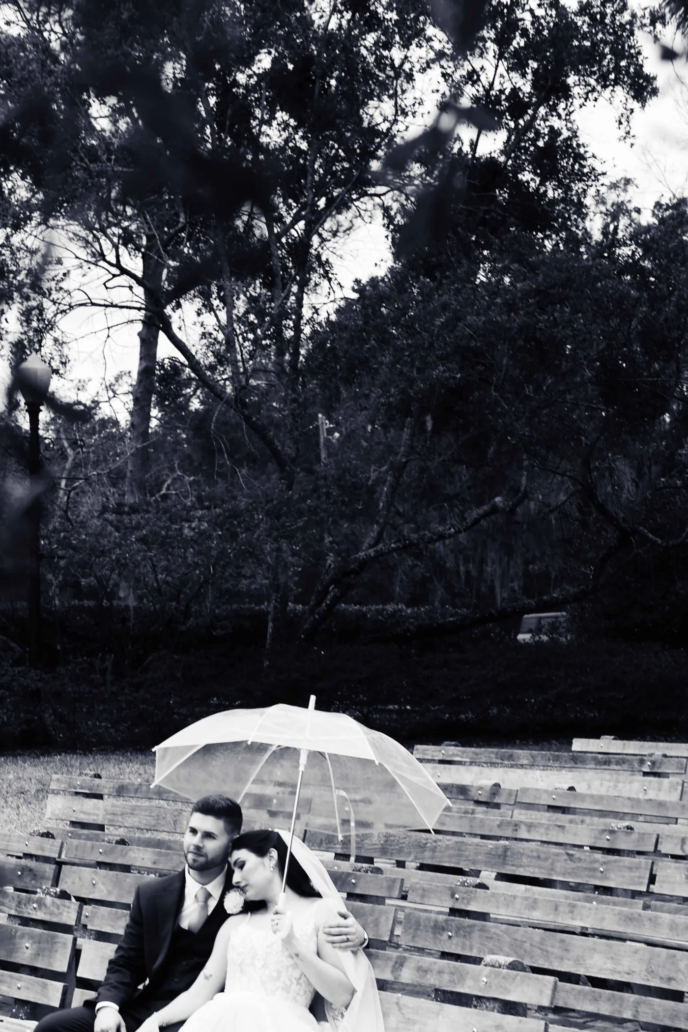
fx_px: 2064
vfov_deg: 27.6
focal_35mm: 72
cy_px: 808
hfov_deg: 18.9
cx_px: 298
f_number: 4.5
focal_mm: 42
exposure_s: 1/320
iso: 500
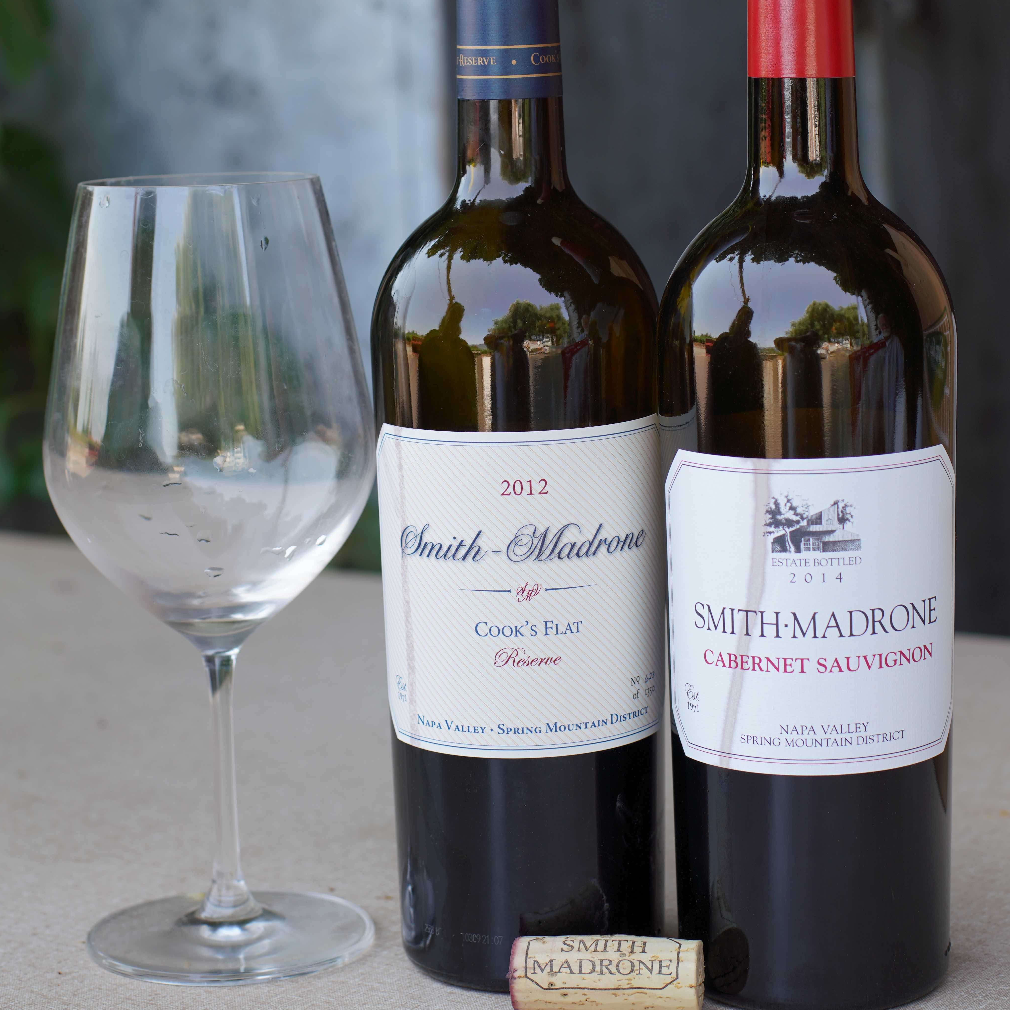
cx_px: 478
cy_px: 258
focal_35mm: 83
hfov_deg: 20.9
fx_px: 2740
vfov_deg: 20.7
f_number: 4.5
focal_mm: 50
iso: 100
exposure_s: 1/80
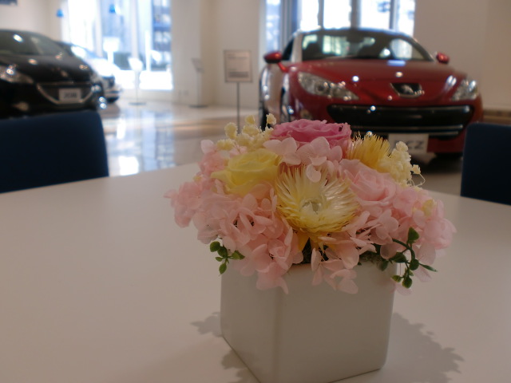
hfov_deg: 52.6
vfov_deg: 40.7
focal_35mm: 35
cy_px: 192
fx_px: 517
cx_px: 256
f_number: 3.1
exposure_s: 1/60
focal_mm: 6.3
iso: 64
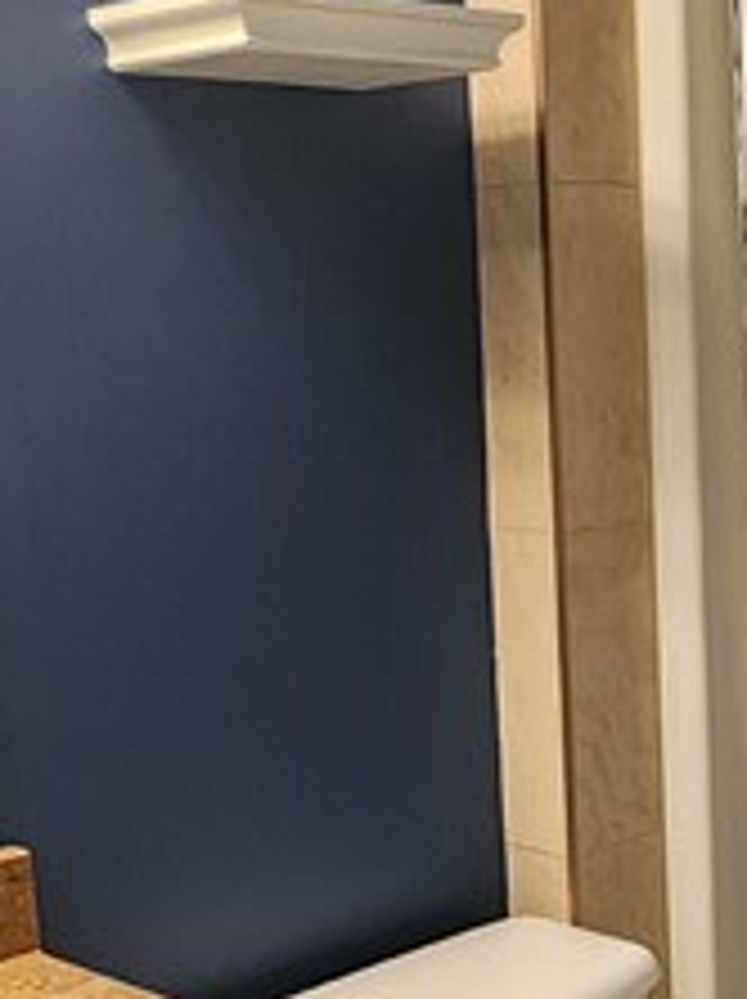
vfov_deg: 31.6
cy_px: 747
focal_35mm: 60
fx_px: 1730
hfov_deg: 24.1
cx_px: 576
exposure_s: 1/60
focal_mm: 2.2
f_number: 2.2
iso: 320
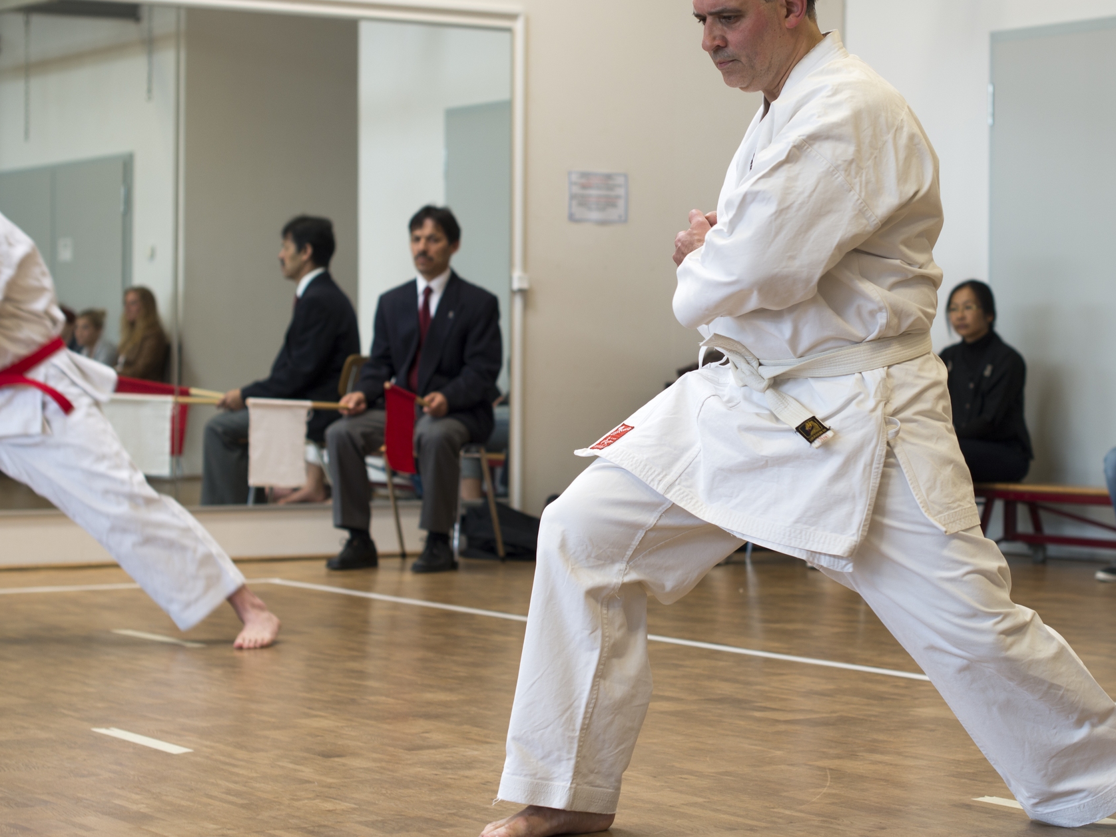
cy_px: 332
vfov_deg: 17.2
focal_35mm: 86
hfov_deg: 22.7
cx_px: 677
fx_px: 2773
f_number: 3.5
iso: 100
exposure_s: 1/50
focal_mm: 50
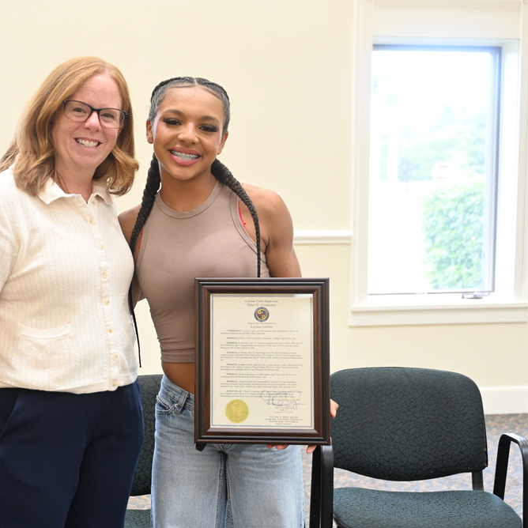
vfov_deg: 30.6
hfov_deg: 30.0
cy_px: 268
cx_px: 126
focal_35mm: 56
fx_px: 966
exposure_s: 1/125
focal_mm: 43
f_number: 4
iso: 3200
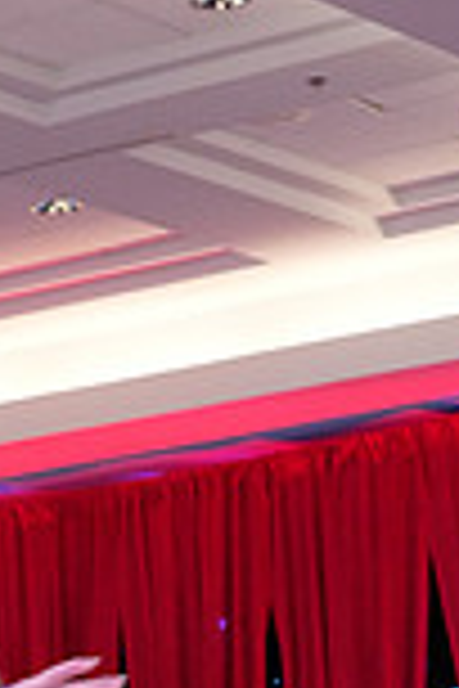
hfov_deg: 6.4
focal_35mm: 212
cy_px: 1228
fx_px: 4054
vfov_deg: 9.3
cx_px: -223
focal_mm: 56
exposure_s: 1/250
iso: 2500
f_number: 5
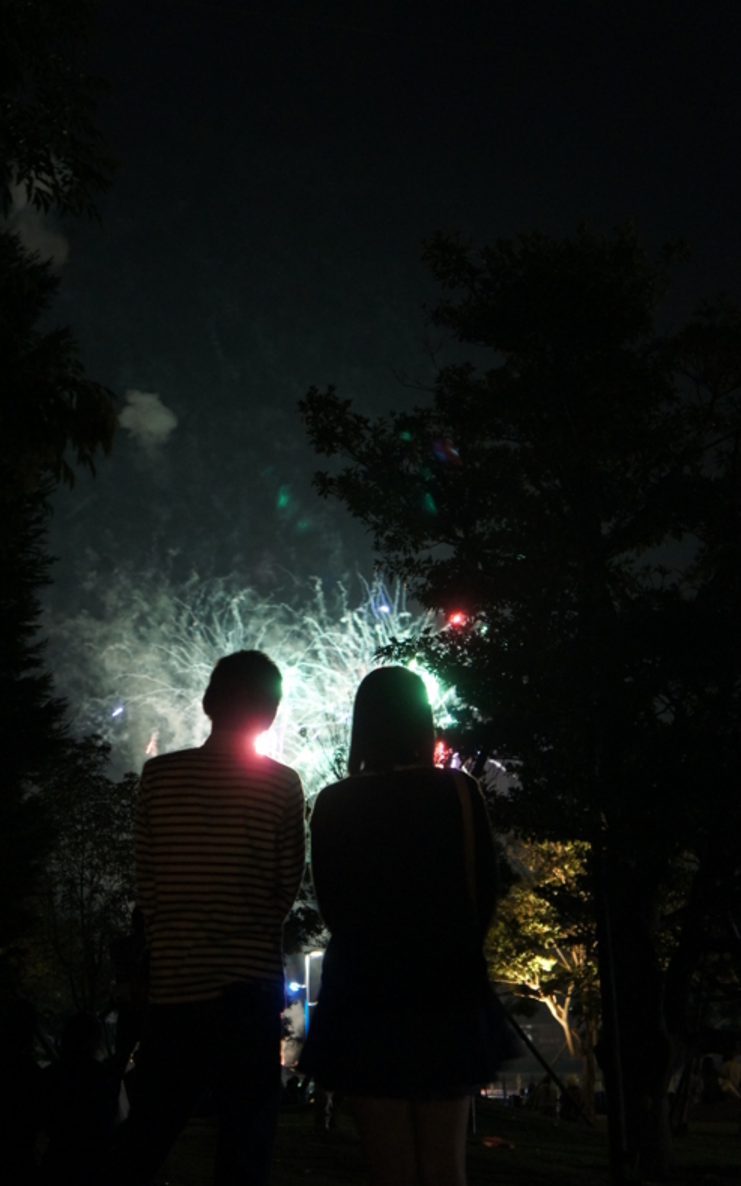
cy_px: 592
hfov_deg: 20.5
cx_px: 343
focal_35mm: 64
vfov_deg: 32.2
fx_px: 2053
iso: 1600
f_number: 4.5
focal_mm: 41
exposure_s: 1/5
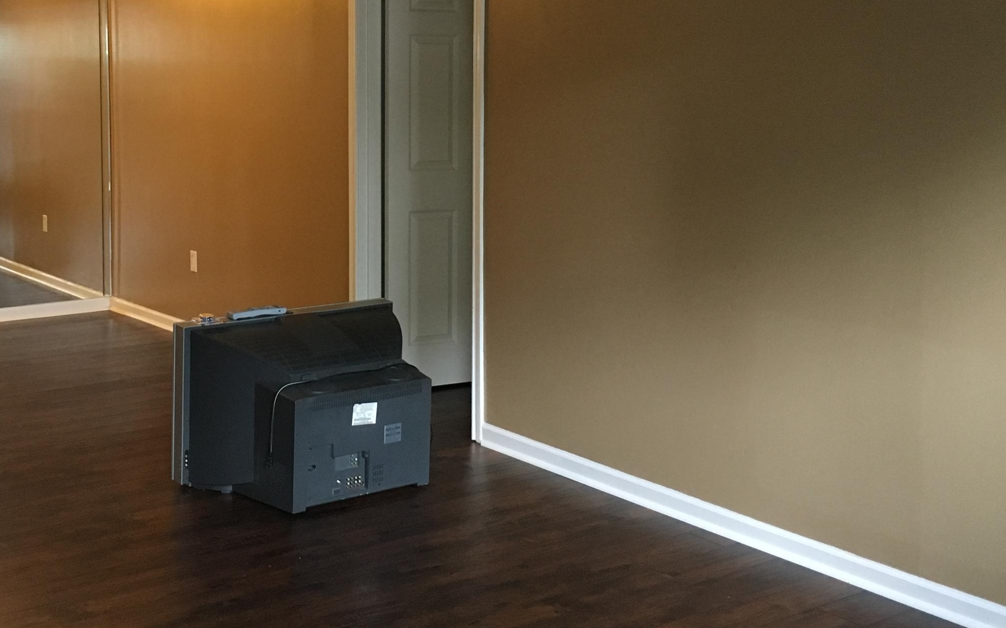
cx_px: 358
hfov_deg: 43.0
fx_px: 1261
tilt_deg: -2.9
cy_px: 153
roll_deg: +0.4
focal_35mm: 46
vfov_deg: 27.6
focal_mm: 4.15
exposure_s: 1/30
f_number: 2.2
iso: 160
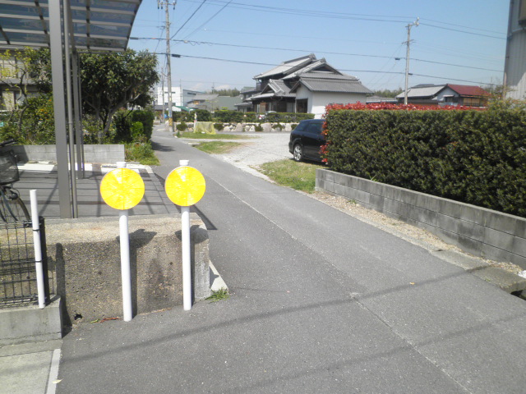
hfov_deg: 67.3
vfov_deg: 53.1
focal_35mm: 26
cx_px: 263
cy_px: 197
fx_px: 395
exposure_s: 1/125
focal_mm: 4.7
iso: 64
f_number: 7.9
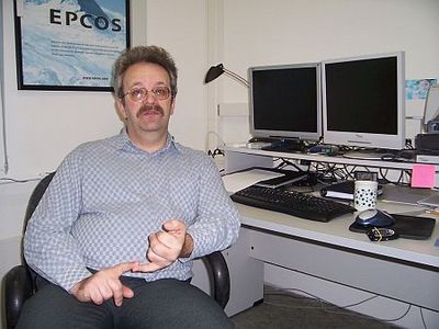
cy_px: 164
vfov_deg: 41.8
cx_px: 220
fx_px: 431
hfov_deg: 54.0
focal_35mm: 34
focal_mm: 5.6
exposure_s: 1/60
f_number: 2.7
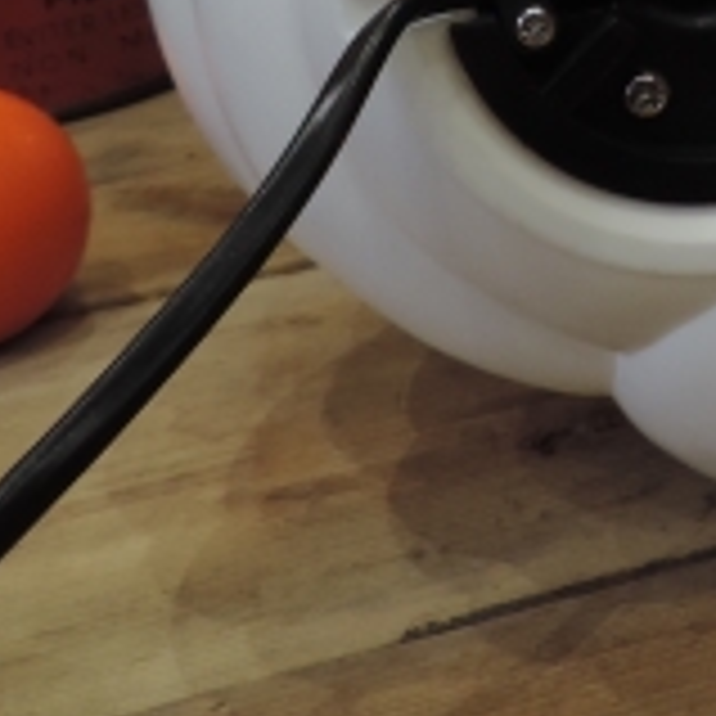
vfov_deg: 19.5
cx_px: 914
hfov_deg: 20.0
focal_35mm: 80
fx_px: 1872
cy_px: -275
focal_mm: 4.3
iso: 250
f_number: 3
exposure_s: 1/30
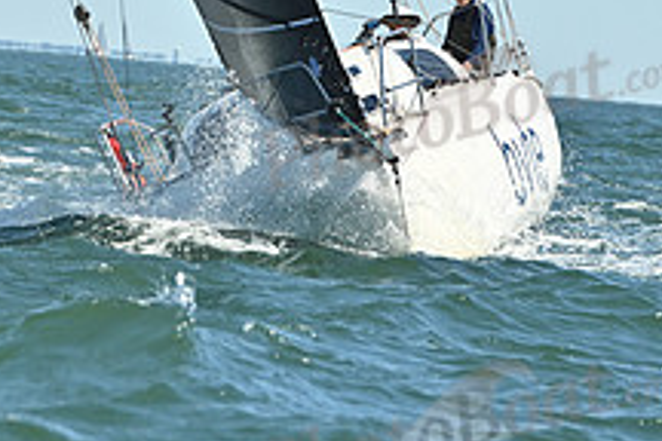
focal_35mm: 537
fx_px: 9874
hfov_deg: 3.8
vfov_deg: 2.6
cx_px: 104
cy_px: -5
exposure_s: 1/1600
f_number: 8
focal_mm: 200
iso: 320
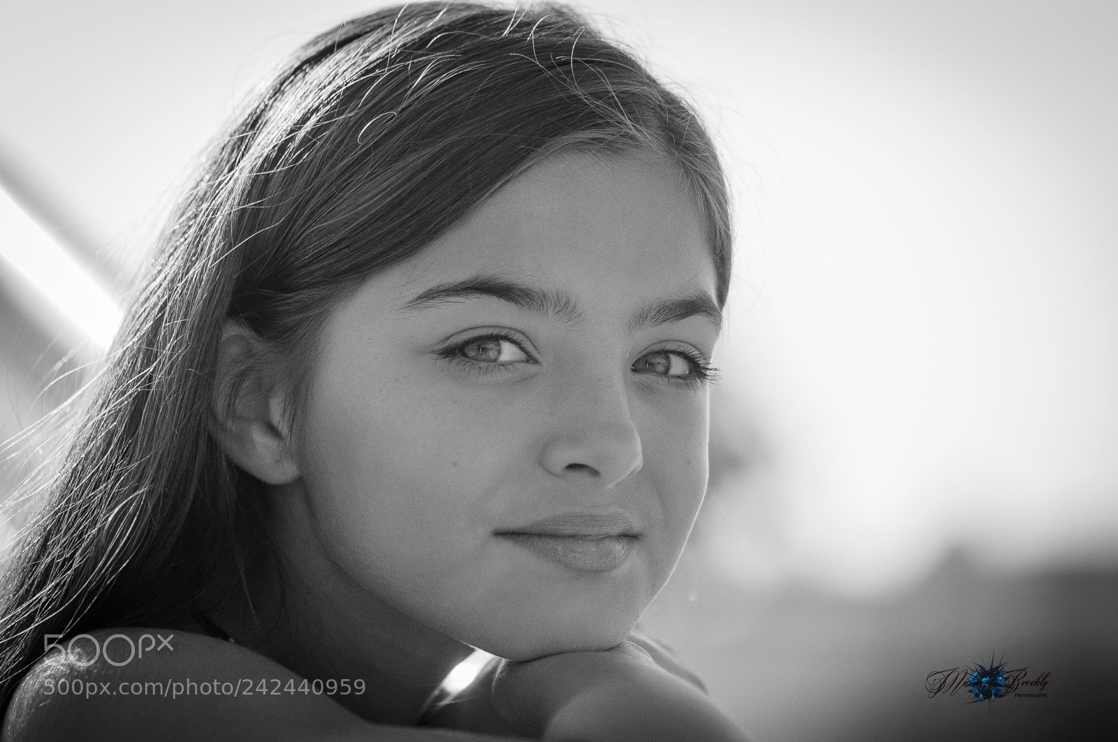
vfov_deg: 8.7
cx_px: 559
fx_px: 4886
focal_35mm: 158
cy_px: 371
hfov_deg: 13.1
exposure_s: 1/5000
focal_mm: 105
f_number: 3
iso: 200
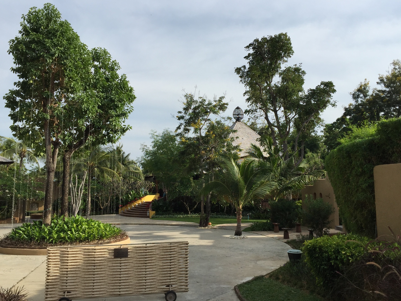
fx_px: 348
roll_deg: -0.6
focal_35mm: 30
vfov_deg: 46.8
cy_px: 148
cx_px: 201
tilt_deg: +6.3
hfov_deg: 60.0
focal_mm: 4.15
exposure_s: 1/2198
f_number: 2.2
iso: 32
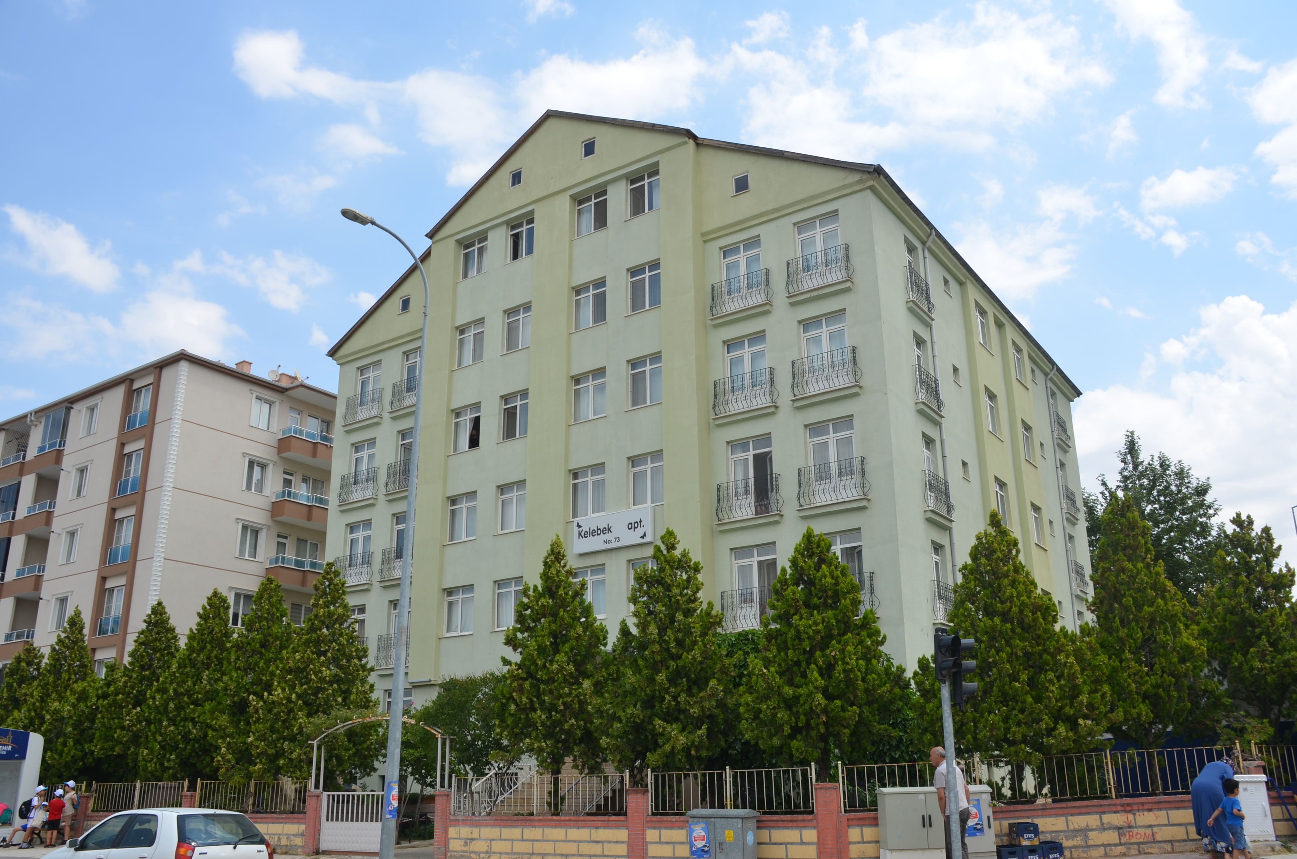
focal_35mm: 30
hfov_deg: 62.0
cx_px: 648
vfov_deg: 43.4
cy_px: 430
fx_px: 1079
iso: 110
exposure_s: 1/250
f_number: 8
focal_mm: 20
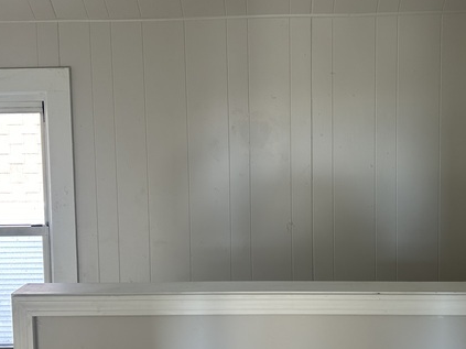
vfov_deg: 35.1
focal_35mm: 41
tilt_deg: -5.3
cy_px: 179
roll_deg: +0.4
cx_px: 254
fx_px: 552
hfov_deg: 45.7
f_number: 1.5
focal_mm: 5.7
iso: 64
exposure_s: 1/121
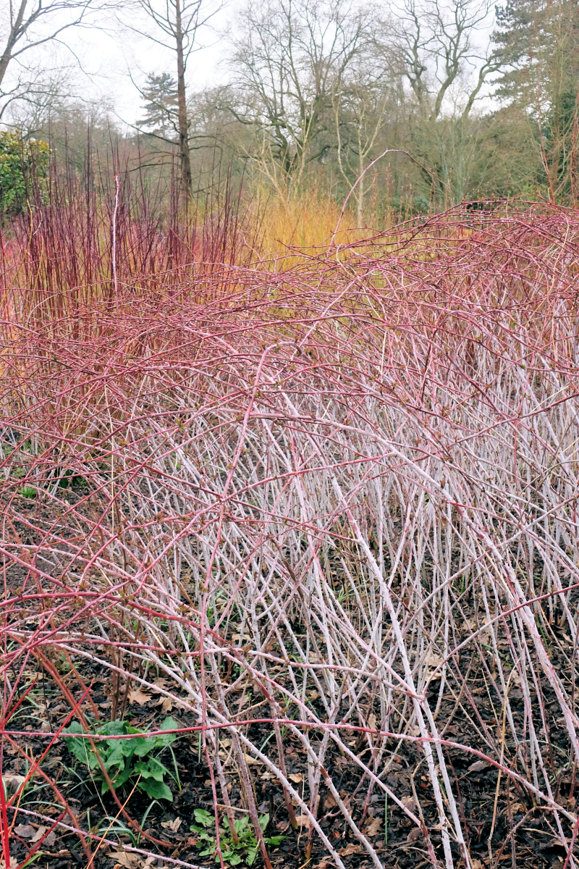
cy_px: 434
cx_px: 290
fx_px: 1134
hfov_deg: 28.6
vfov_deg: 41.9
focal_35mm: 47
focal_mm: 17.11
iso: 500
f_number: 5
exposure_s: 1/125
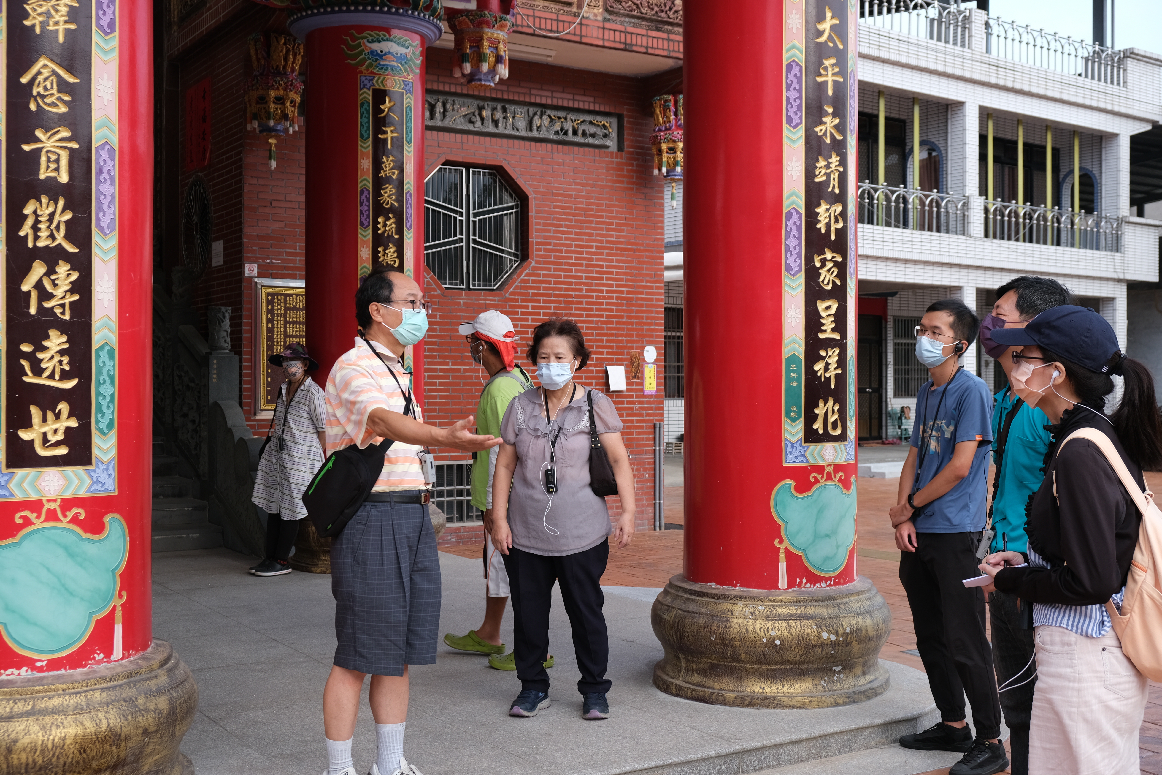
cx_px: 581
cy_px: 388
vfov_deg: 33.4
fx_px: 1291
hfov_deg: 48.5
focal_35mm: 40
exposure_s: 1/160
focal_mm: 26.5
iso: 200
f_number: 4
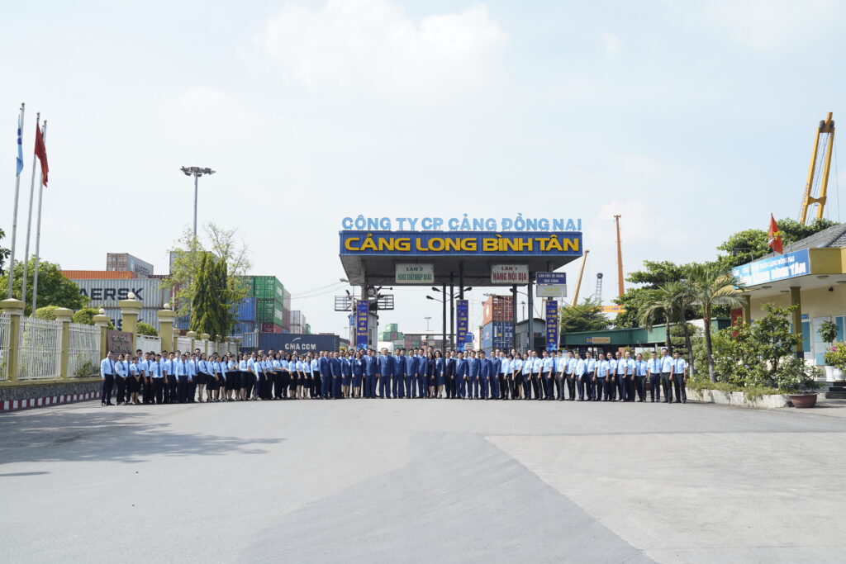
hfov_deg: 55.8
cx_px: 423
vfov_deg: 38.9
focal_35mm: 34
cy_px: 282
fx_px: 799
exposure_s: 1/125
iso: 200
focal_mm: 34
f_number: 13
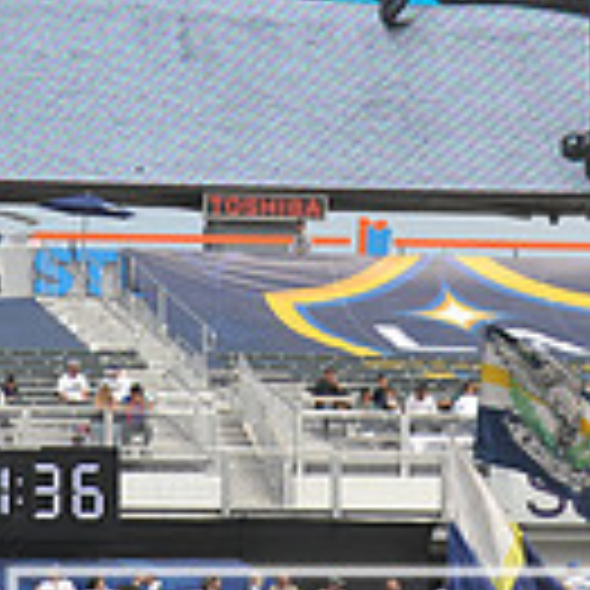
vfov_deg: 4.4
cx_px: 324
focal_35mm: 396
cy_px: -50
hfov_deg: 4.4
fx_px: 7636
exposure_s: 1/500
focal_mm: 105
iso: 250
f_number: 11
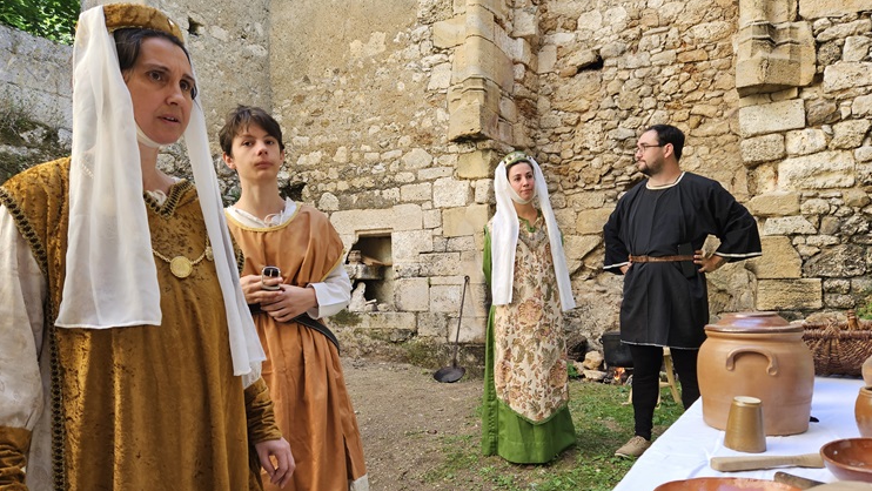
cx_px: 425
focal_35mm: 27
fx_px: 625
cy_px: 296
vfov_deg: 42.7
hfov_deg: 69.8
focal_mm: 5.4
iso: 40
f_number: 1.8
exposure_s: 1/100
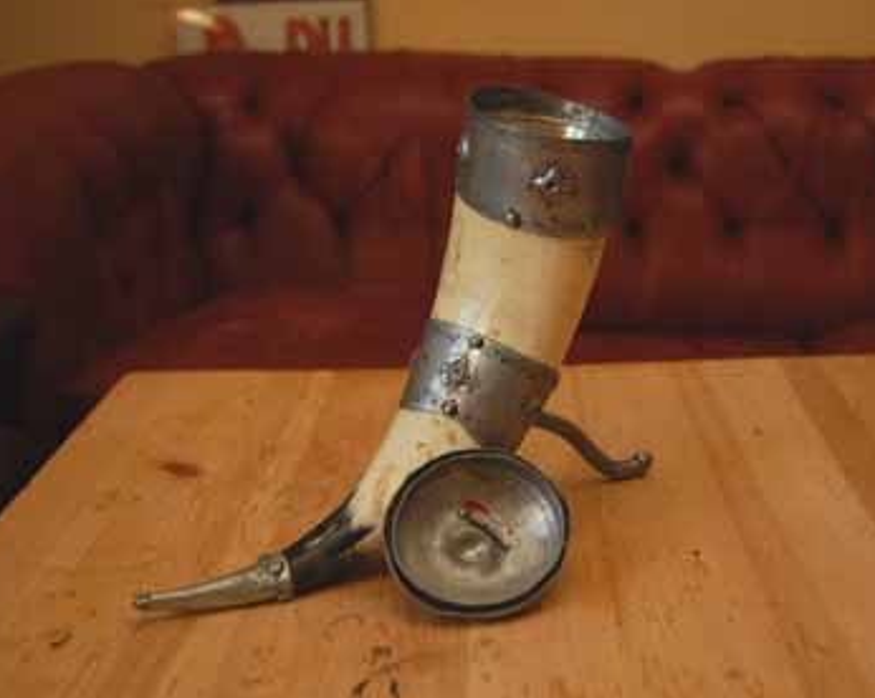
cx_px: 472
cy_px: 353
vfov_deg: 33.4
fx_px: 1164
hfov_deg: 41.2
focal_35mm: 45
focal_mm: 26
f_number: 4.2
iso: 200
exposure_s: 1/20
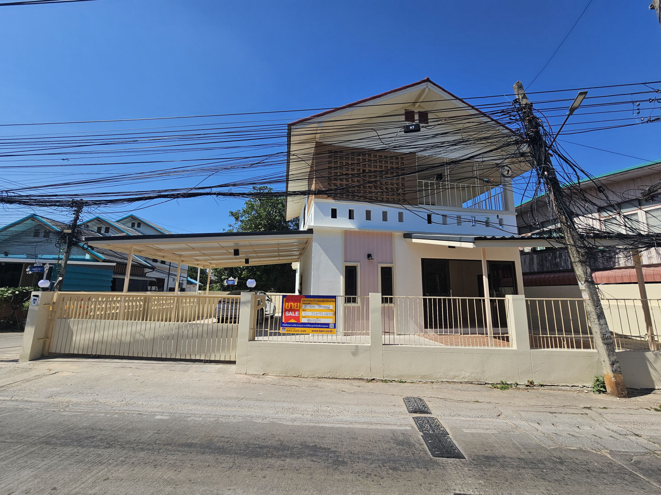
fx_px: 248
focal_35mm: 13
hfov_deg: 106.2
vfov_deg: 89.9
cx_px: 330
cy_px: 248
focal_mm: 2.2
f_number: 2.2
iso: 50
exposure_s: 1/3134
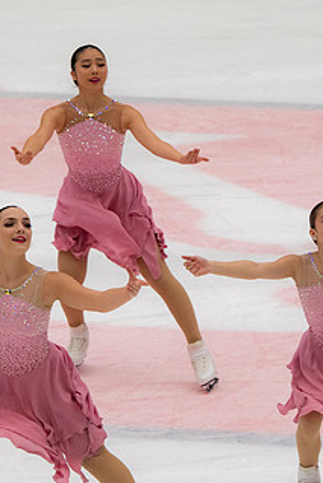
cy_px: 169
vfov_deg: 5.7
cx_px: 53
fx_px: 4839
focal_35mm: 360
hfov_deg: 3.8
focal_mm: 122
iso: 900
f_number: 5.6
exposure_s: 1/320
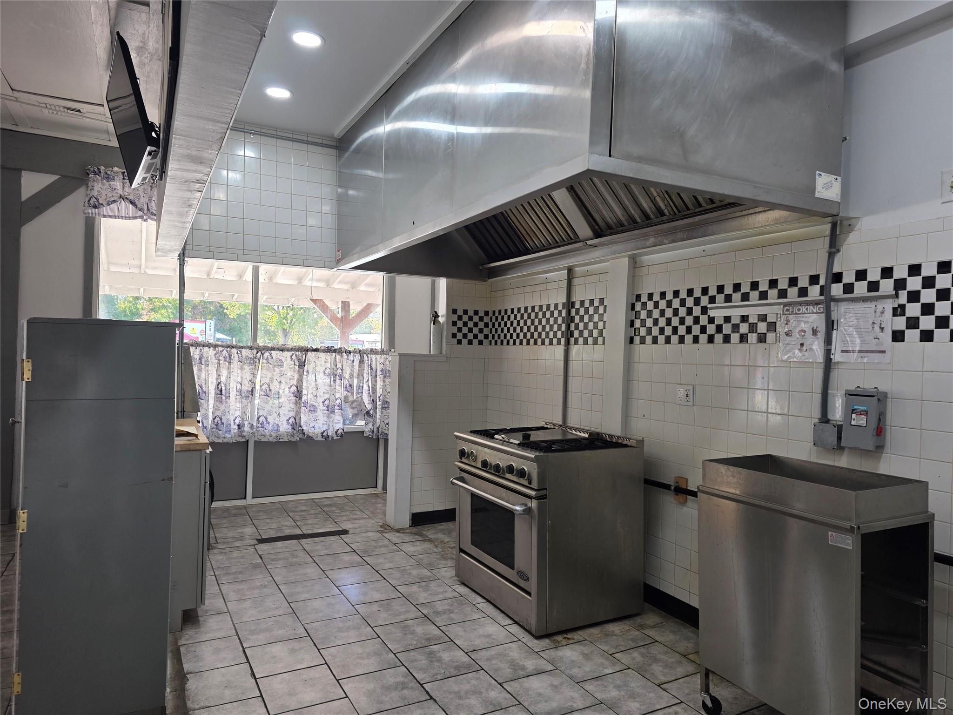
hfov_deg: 73.9
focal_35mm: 23
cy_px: 358
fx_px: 633
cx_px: 476
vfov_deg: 58.9
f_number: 1.7
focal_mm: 6.3
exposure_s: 1/120
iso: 80
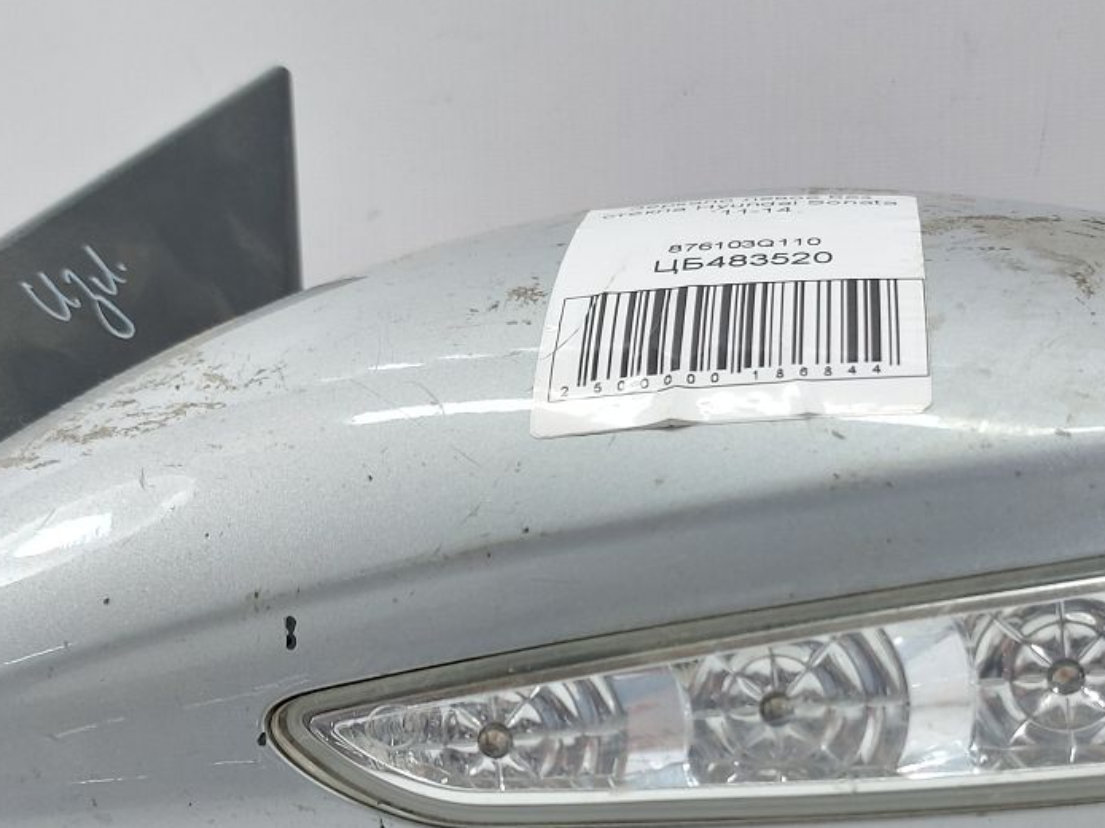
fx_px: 1532
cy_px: 720
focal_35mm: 48
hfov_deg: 39.2
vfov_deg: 29.2
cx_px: 730
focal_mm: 5.23
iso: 125
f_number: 1.8
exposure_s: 1/50
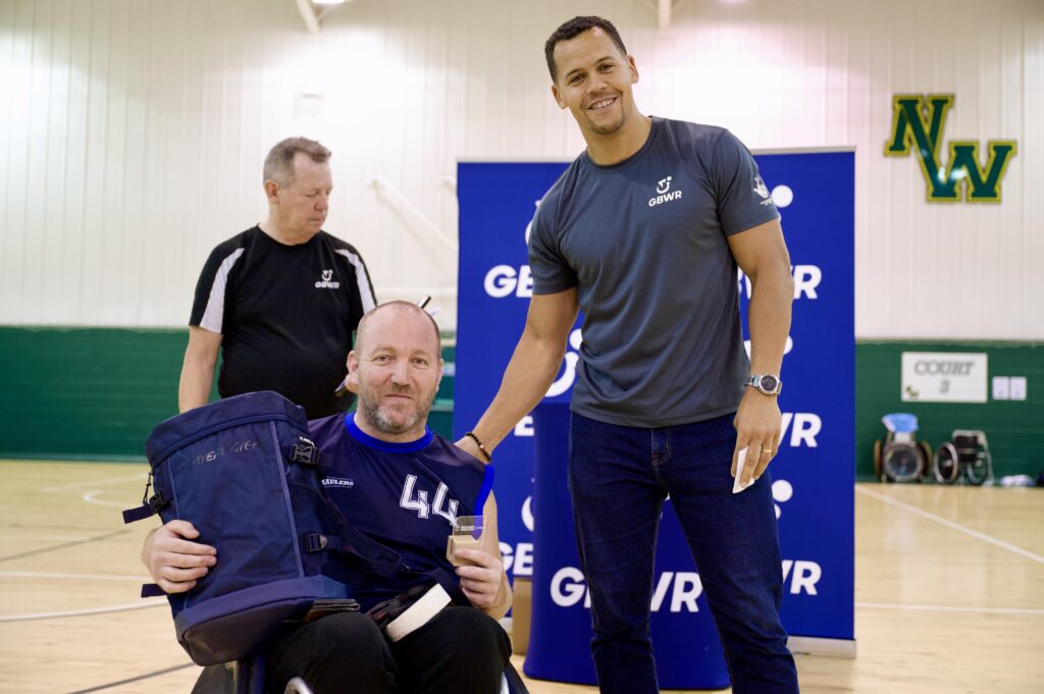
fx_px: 1217
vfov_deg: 31.8
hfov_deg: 46.4
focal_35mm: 42
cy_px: 347
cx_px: 522
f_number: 2.8
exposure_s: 1/200
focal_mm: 42
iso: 2500
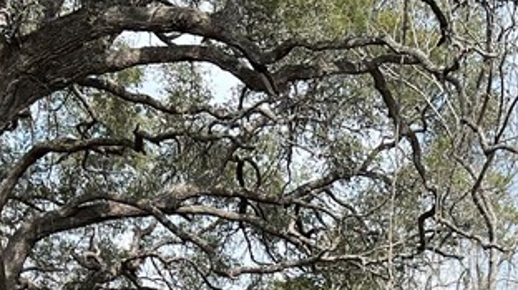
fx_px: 1277
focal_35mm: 93
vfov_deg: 11.8
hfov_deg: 22.8
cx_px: 342
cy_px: 549
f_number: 1.5
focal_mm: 5.7
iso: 50
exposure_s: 1/2457
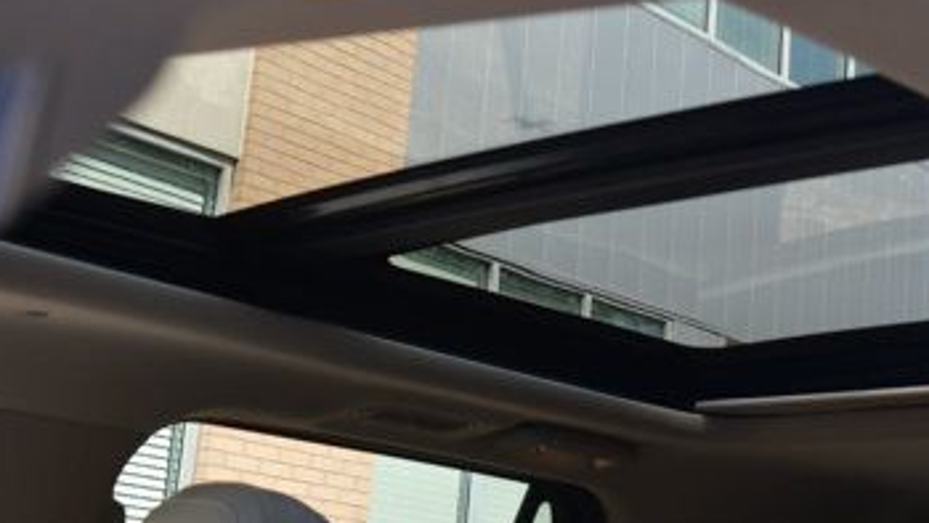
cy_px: 169
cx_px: 706
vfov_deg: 17.4
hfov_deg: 30.0
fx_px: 1700
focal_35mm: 69
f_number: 5
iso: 400
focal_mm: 24
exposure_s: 1/250
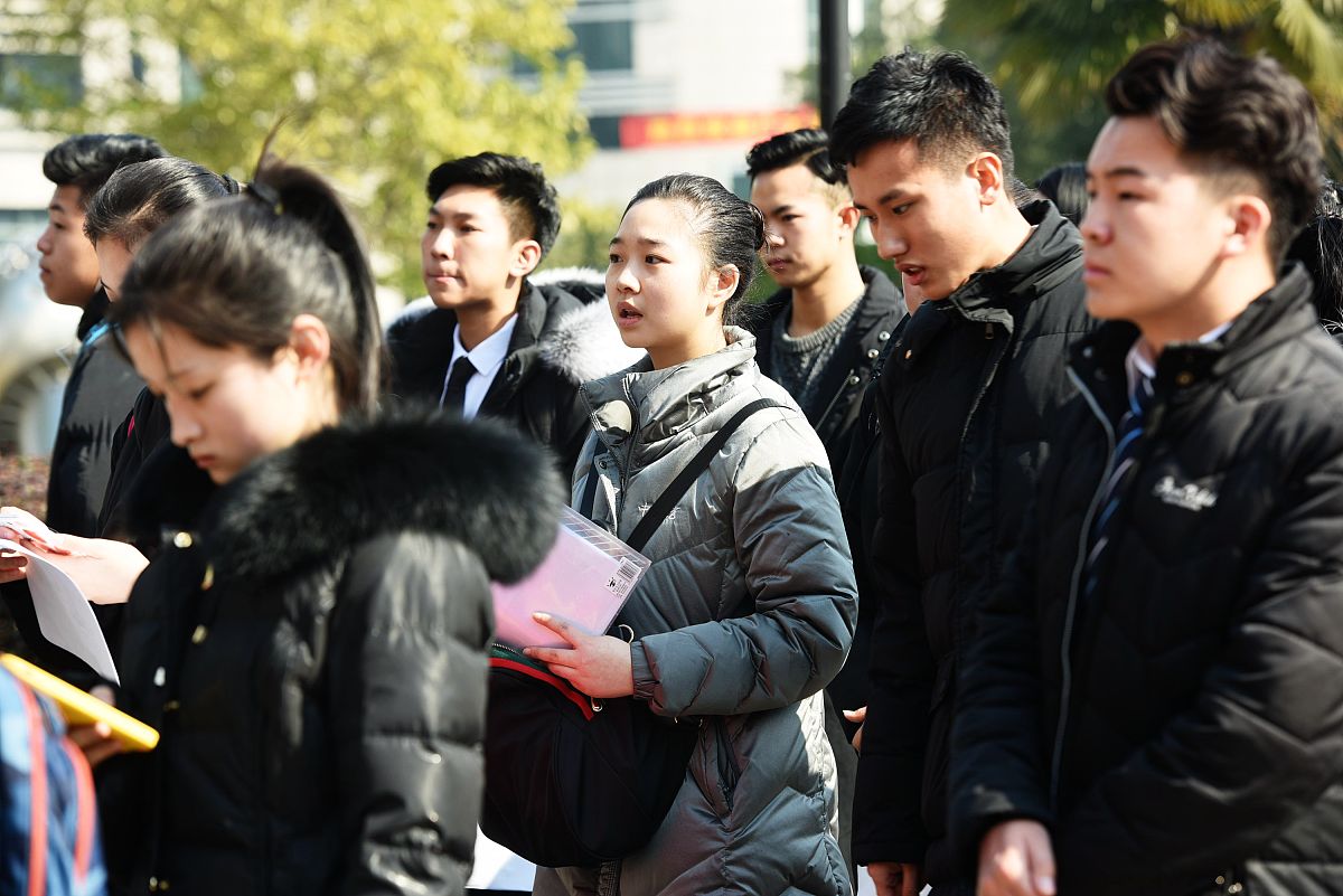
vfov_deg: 10.6
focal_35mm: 130
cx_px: 672
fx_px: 4851
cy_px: 448
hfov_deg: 15.8
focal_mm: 130
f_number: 5.6
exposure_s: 1/200
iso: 100
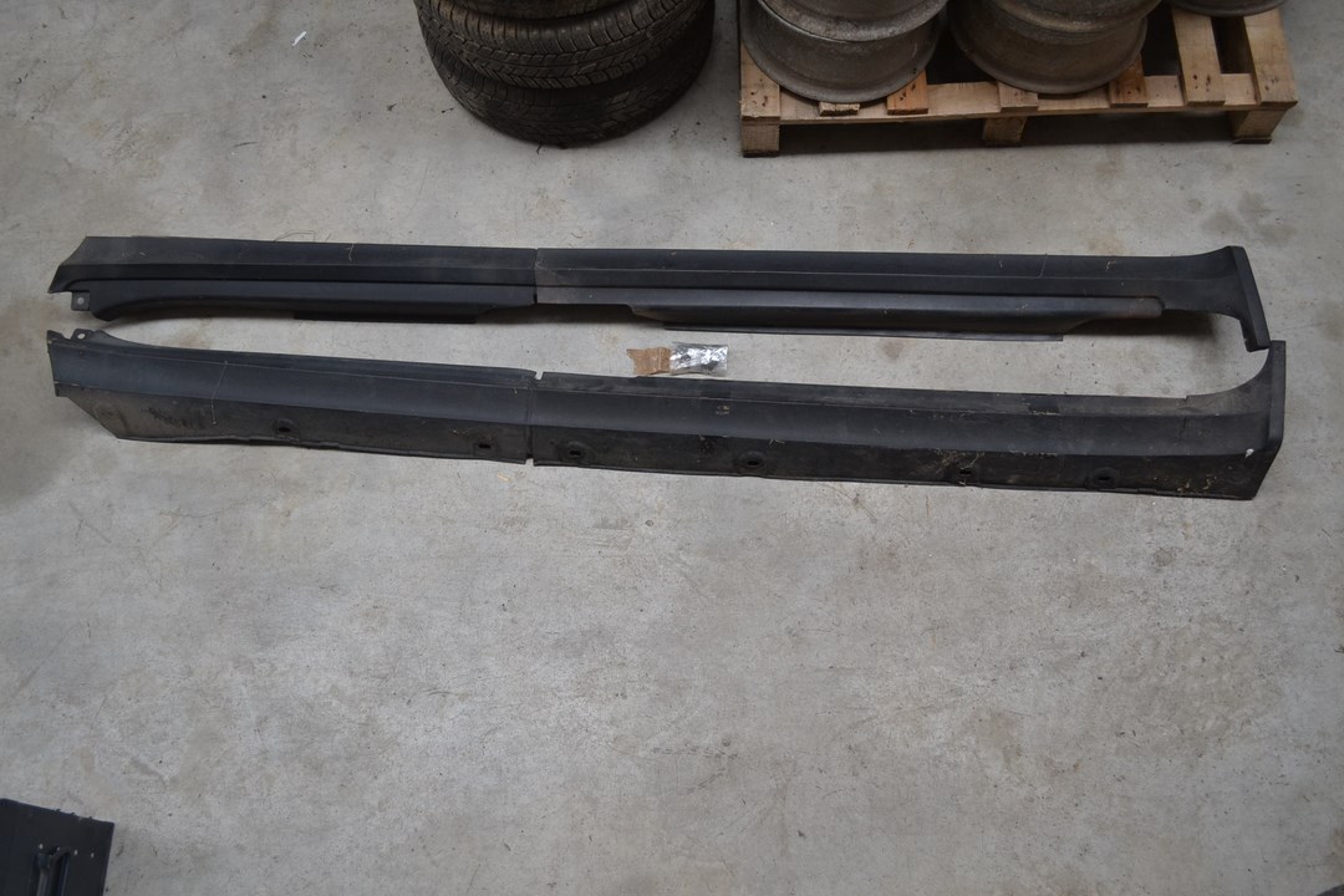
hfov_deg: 57.2
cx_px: 672
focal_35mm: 33
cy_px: 448
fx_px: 1232
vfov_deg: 40.0
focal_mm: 22
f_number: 4
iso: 400
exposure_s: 1/60
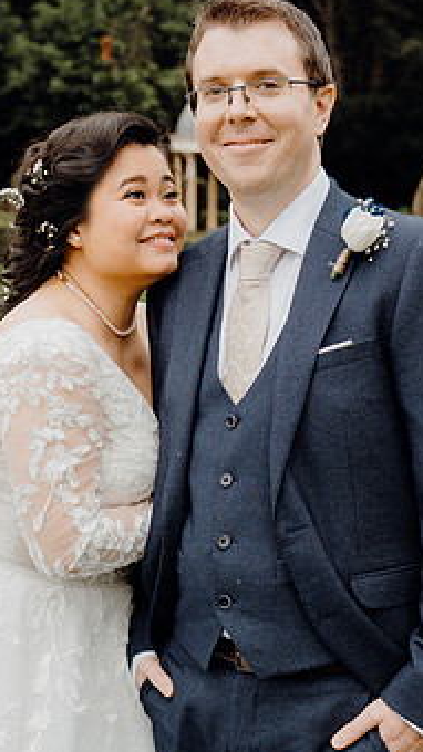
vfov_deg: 31.0
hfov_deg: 17.7
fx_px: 1357
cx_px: 202
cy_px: 434
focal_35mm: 68
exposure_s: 1/160
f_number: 3.5
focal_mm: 33
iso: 640
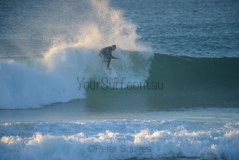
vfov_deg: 2.8
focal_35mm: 500
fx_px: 3320
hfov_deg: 4.1
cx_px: 120
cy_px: 80
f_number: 5.6
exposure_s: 1/2500
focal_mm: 500
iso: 1250
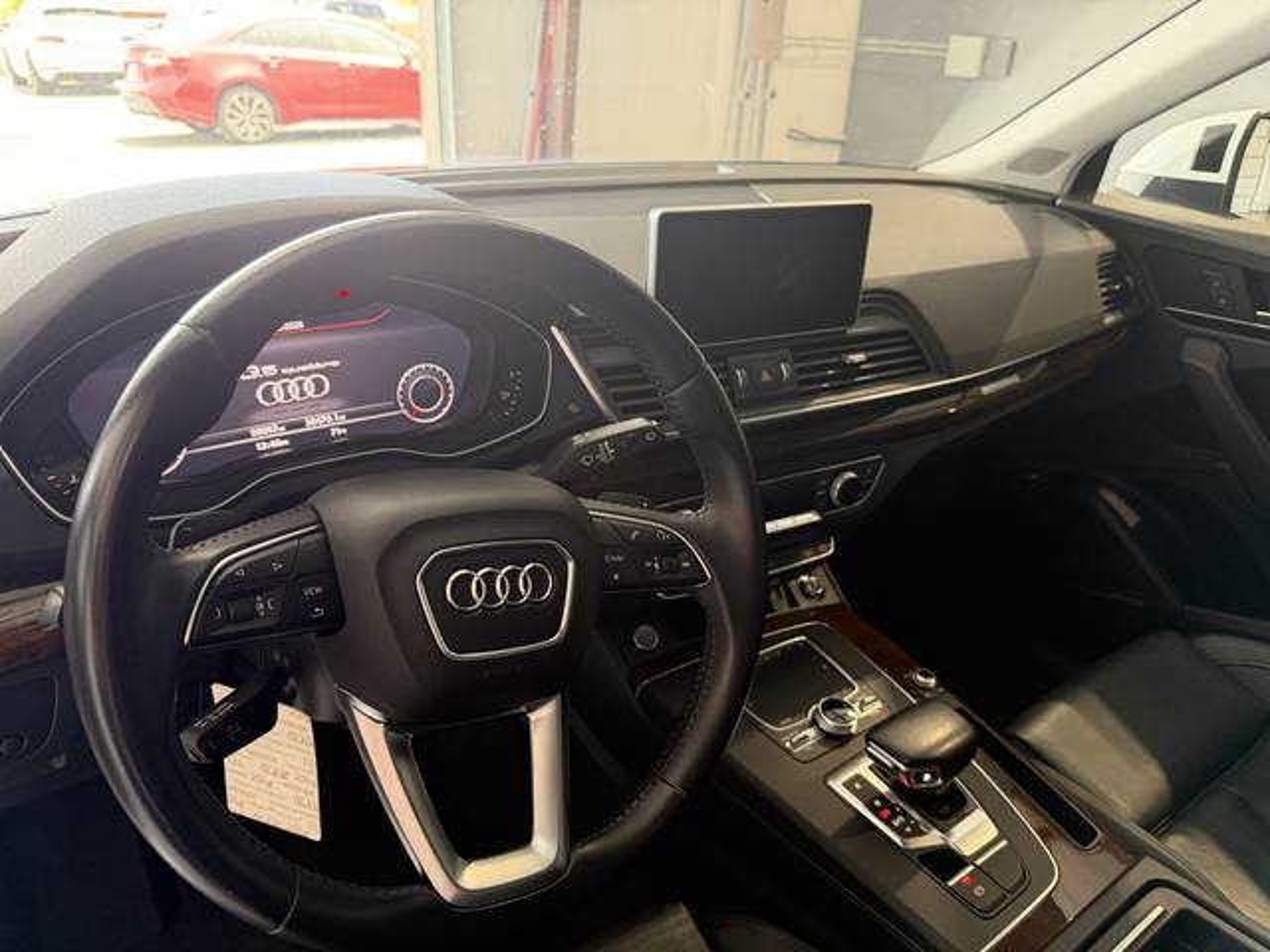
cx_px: 635
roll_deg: -2.0
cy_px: 476
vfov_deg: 56.8
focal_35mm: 24
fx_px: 881
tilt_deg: -26.1
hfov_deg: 71.6
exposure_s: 1/60
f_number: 1.78
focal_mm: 6.76
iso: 320
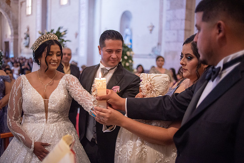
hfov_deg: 54.4
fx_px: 237
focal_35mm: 35
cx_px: 122
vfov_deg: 37.9
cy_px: 82
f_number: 2
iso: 2000
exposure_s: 1/320
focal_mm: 35
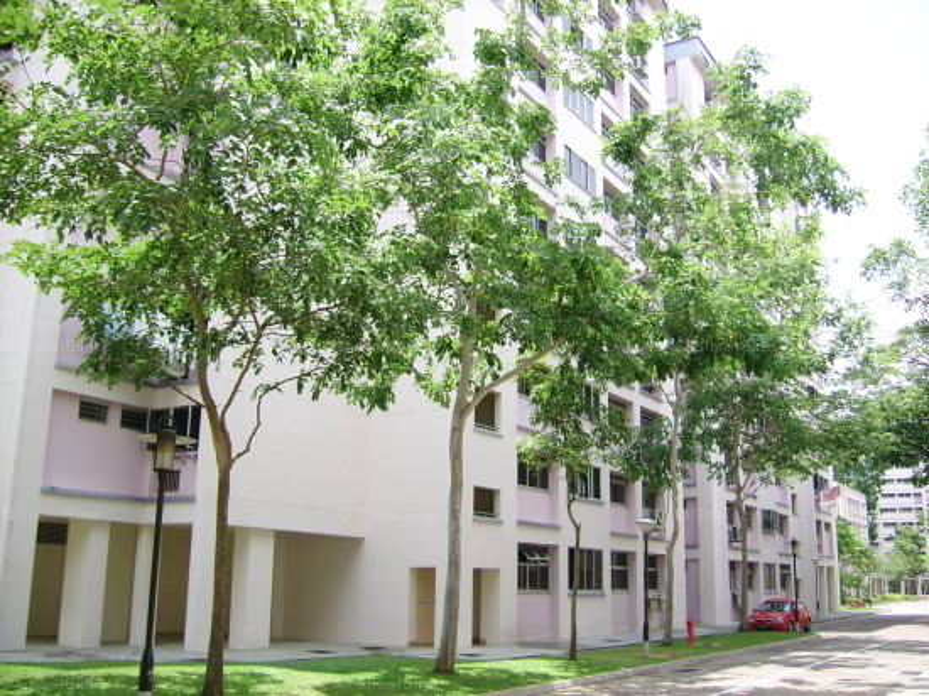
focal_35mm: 35
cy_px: 348
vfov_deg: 40.7
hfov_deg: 52.6
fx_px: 939
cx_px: 464
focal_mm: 5.95
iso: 50
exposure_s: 1/594
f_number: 2.8
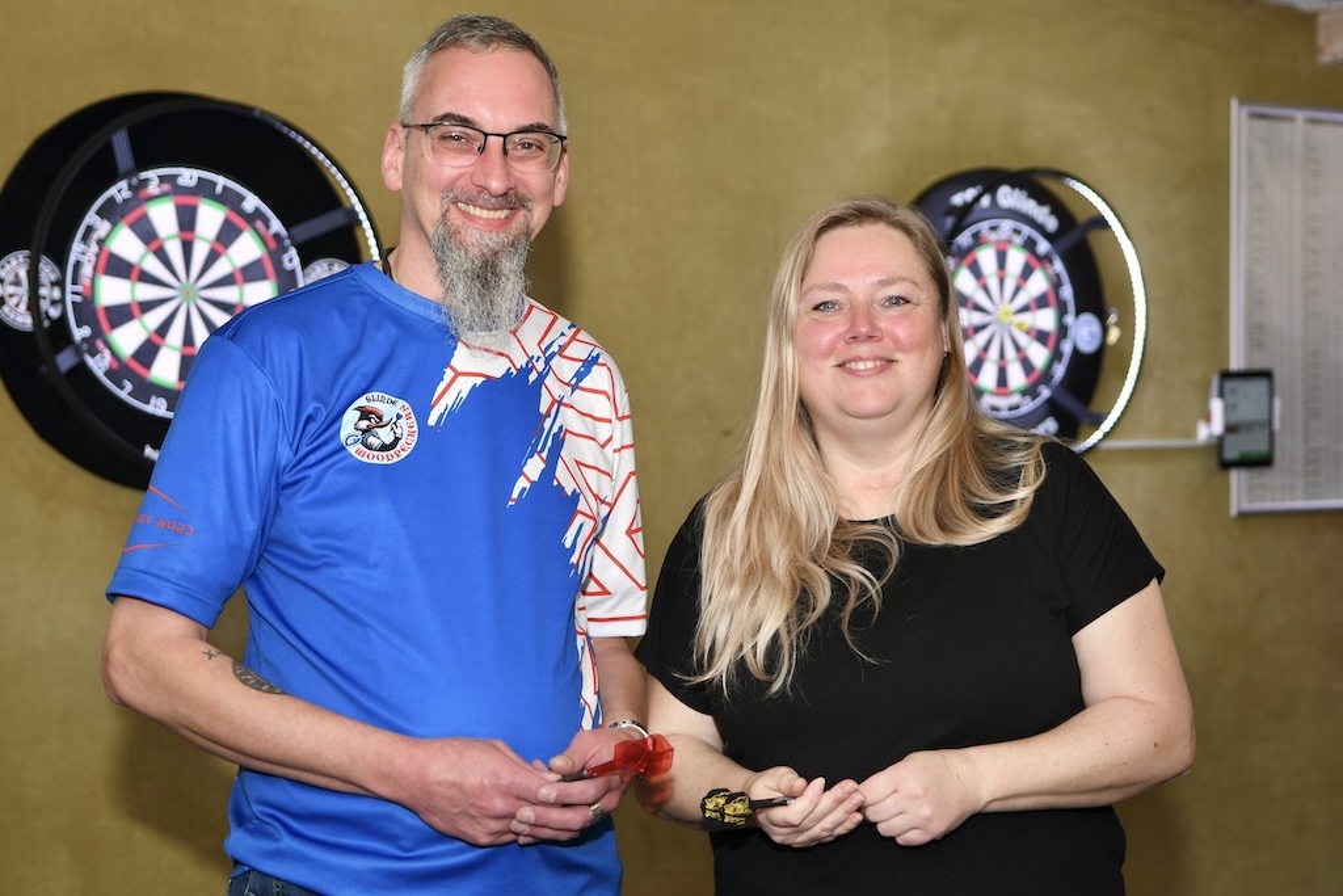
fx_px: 2127
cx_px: 672
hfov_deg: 35.0
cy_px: 448
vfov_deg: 23.8
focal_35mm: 57
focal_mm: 38
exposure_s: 1/125
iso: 320
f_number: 2.8
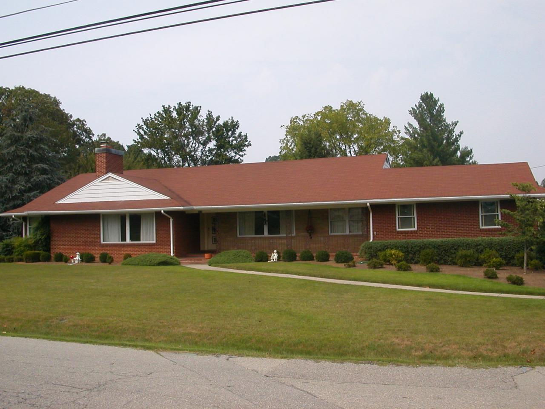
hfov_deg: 50.1
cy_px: 204
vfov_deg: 38.7
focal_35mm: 37
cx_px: 272
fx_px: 583
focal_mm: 5.6
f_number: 4.5
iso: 100
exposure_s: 1/640
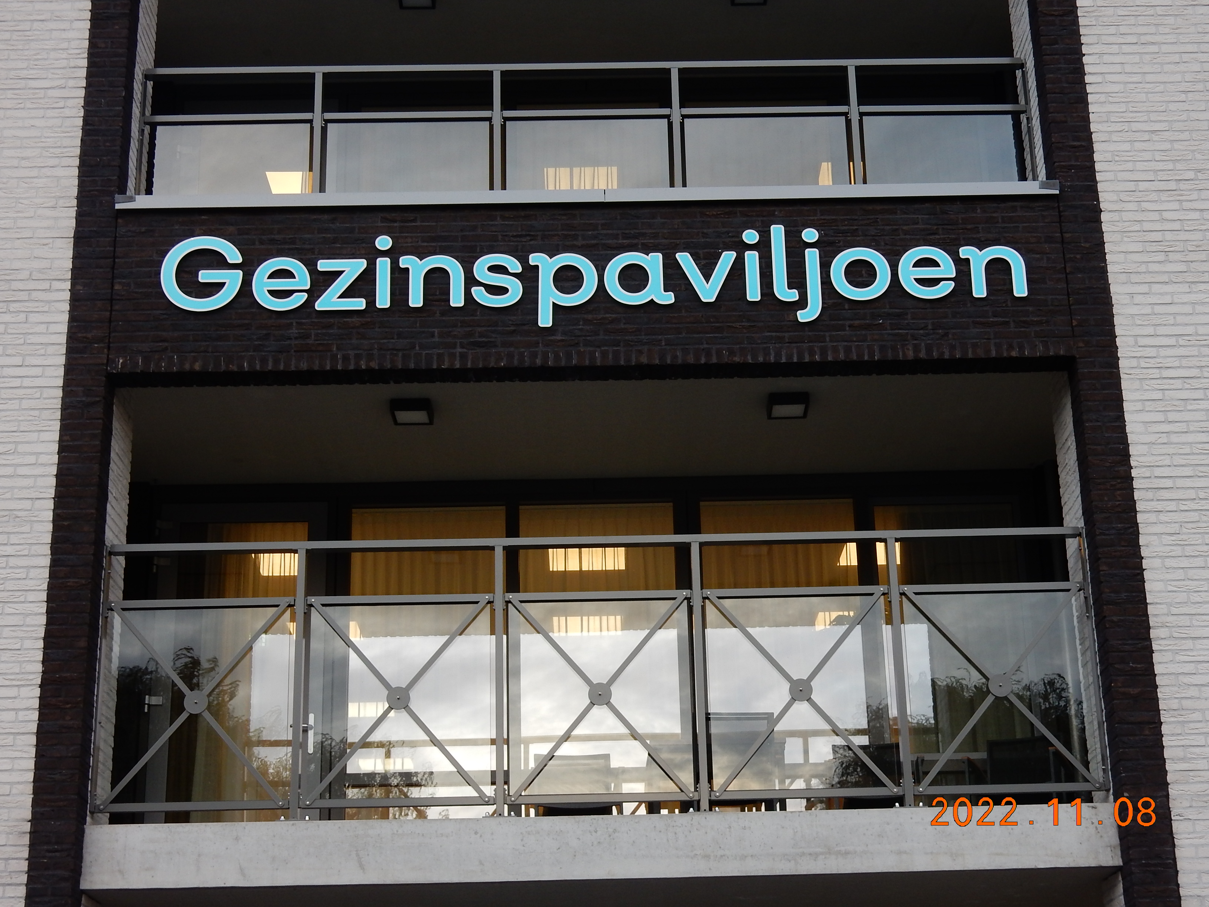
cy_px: 454
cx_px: 604
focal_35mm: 60
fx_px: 2096
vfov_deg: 24.4
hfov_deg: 32.2
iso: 125
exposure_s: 1/30
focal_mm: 10.7
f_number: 4.5
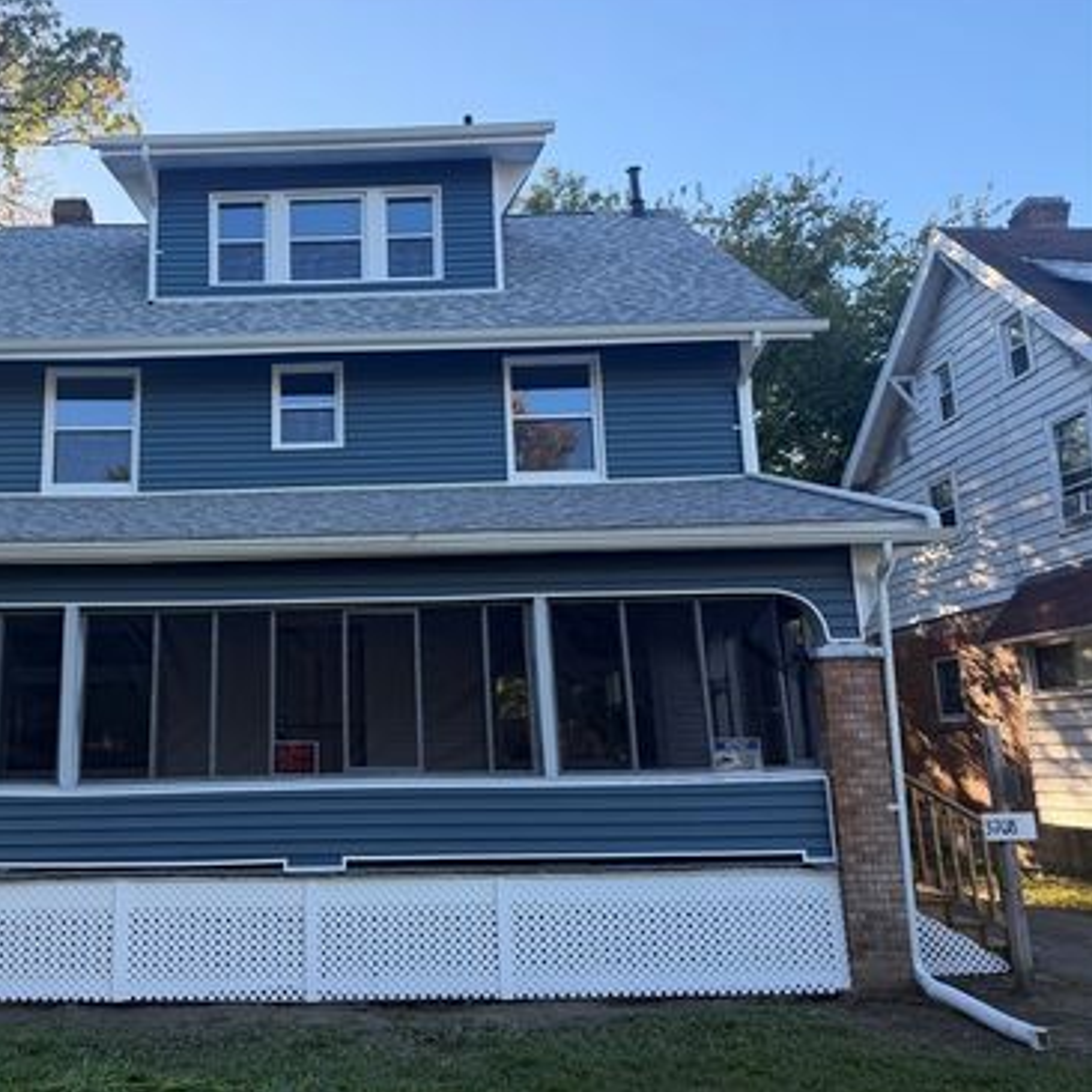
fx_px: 1035
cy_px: 539
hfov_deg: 54.3
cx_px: 349
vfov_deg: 55.6
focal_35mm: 29
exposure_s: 1/772
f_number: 1.78
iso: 100
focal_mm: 6.76
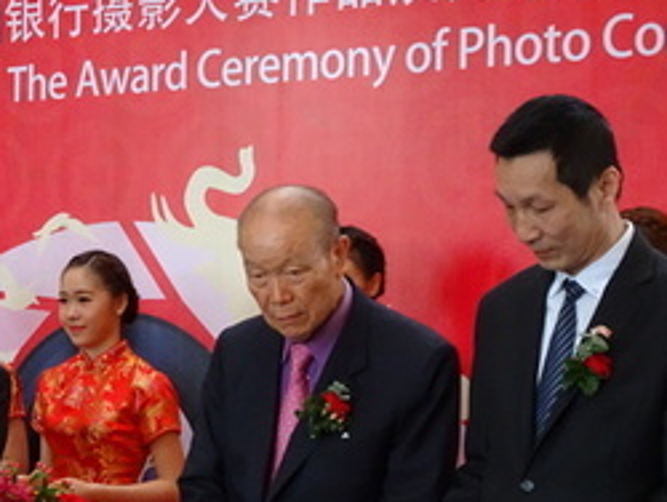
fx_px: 1987
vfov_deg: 14.3
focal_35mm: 103
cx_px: -53
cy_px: 393
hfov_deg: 18.4
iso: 640
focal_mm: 7.3
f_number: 4.5
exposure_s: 1/60
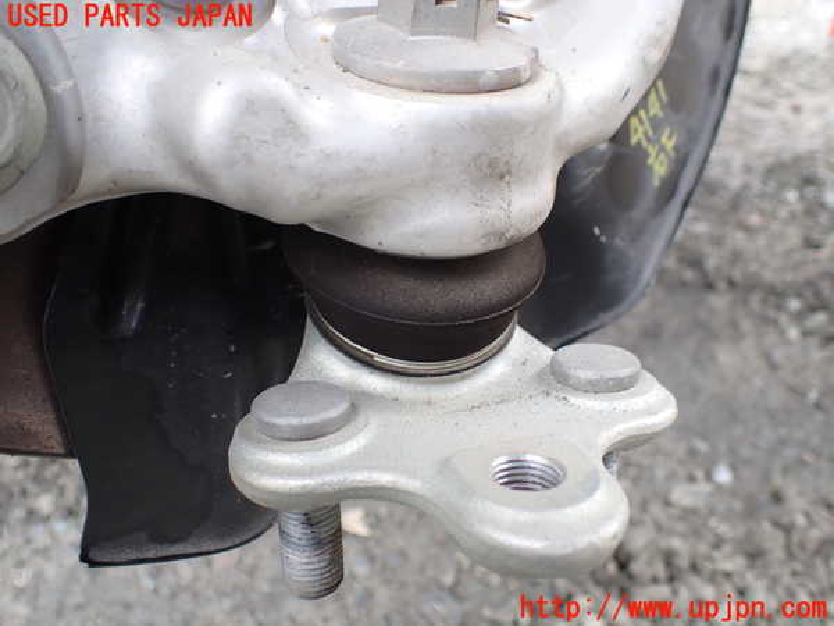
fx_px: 723
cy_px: 313
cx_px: 417
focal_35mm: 30
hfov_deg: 60.0
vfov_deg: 46.8
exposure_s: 1/125
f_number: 2.3
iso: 125
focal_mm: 5.4
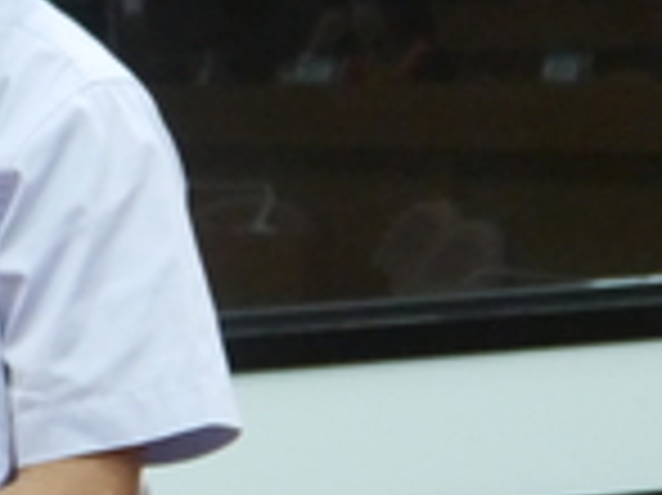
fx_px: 5656
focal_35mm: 296
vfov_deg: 5.0
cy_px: -250
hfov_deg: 6.6
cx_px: -522
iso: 1600
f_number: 5
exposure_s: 1/50
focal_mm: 31
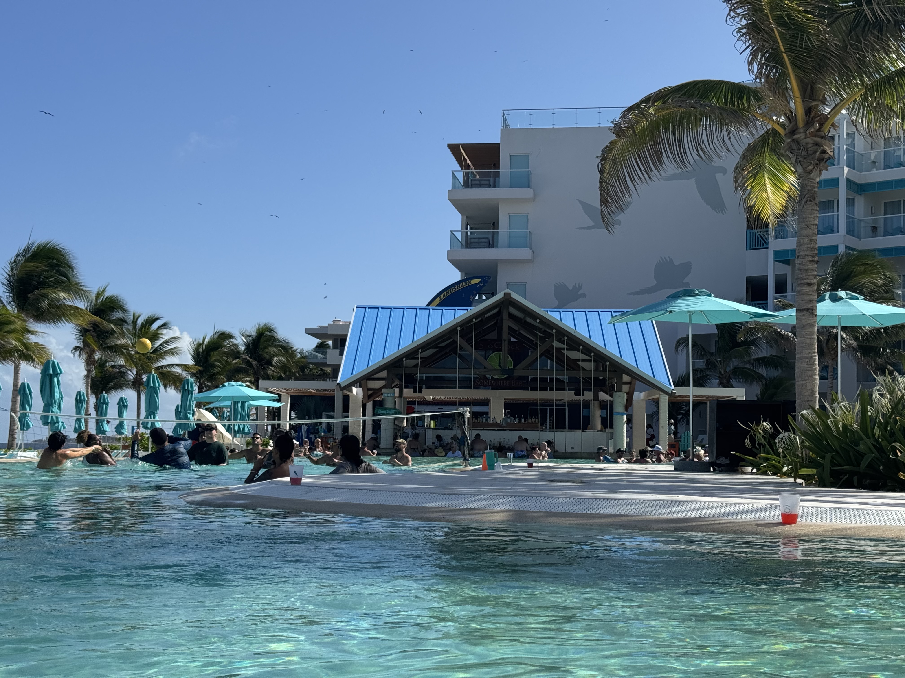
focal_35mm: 48
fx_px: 1255
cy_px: 339
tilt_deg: +3.8
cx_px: 452
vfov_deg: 30.3
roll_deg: -1.2
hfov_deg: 39.7
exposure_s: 1/5848
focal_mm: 6.76
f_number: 1.78
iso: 64
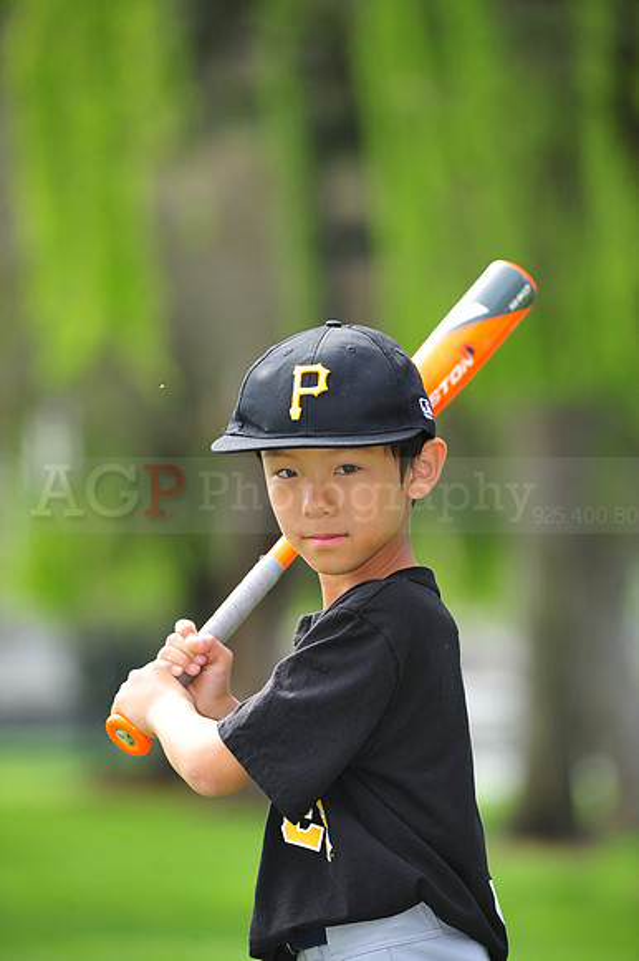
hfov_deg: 6.9
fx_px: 5331
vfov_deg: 10.3
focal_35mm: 200
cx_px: 320
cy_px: 480
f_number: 4.5
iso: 320
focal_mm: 200
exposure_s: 1/640
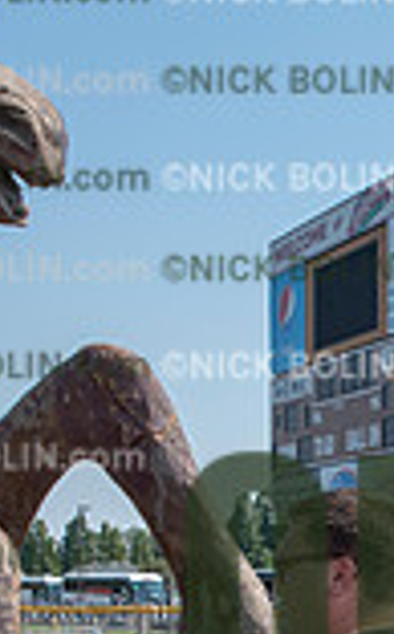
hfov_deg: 13.9
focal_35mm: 91
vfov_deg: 21.9
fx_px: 1569
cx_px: 471
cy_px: 648
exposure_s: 1/1600
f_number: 5.6
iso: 200
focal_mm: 24
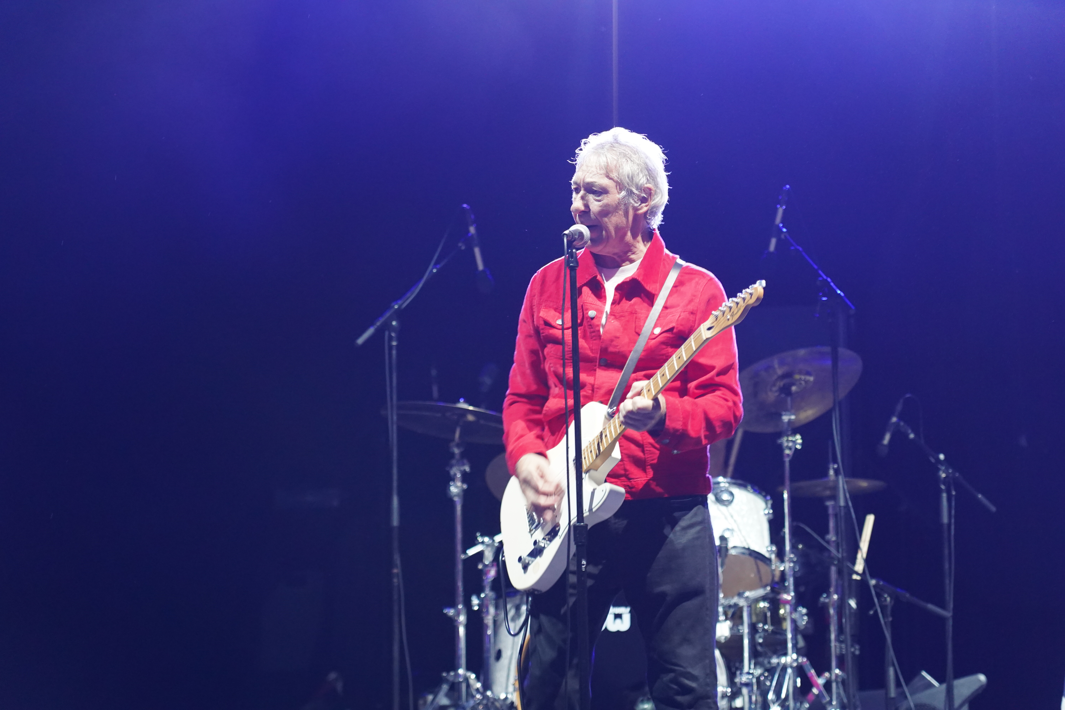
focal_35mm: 105
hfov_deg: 19.5
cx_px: 532
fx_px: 3106
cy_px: 355
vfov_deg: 13.0
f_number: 4
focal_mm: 105
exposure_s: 1/125
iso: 5000
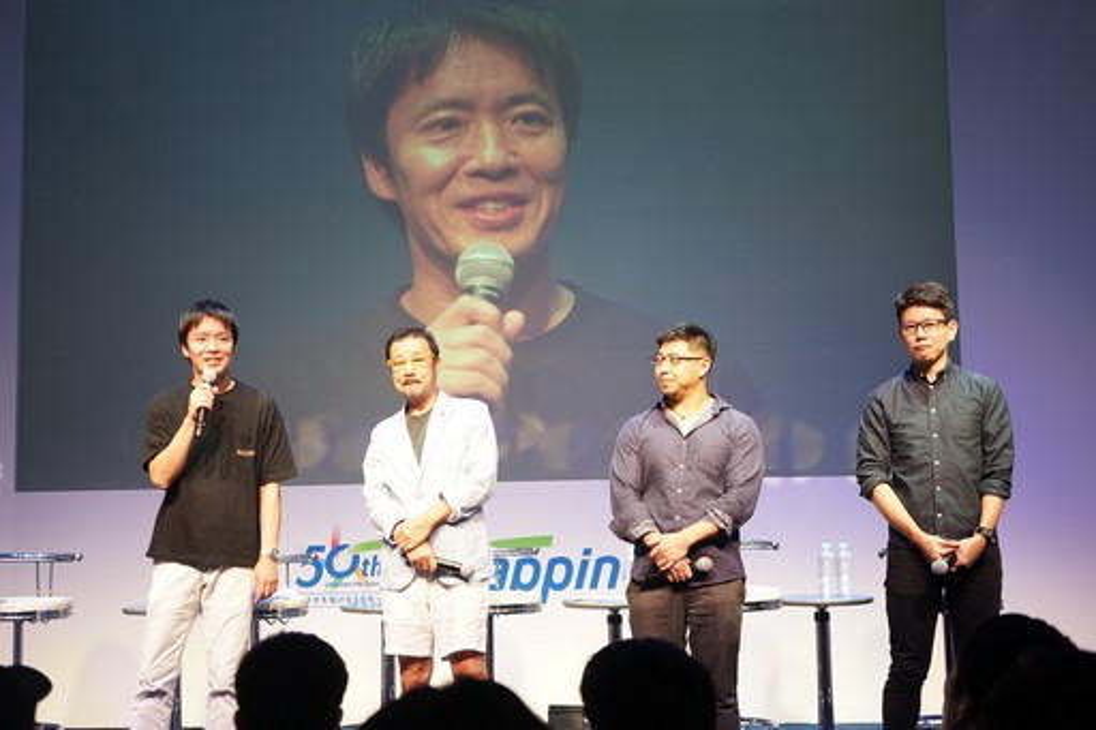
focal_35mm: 44
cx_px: 548
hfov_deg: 44.5
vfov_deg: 30.5
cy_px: 365
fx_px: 1339
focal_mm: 44
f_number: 4.5
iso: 500
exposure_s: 1/60
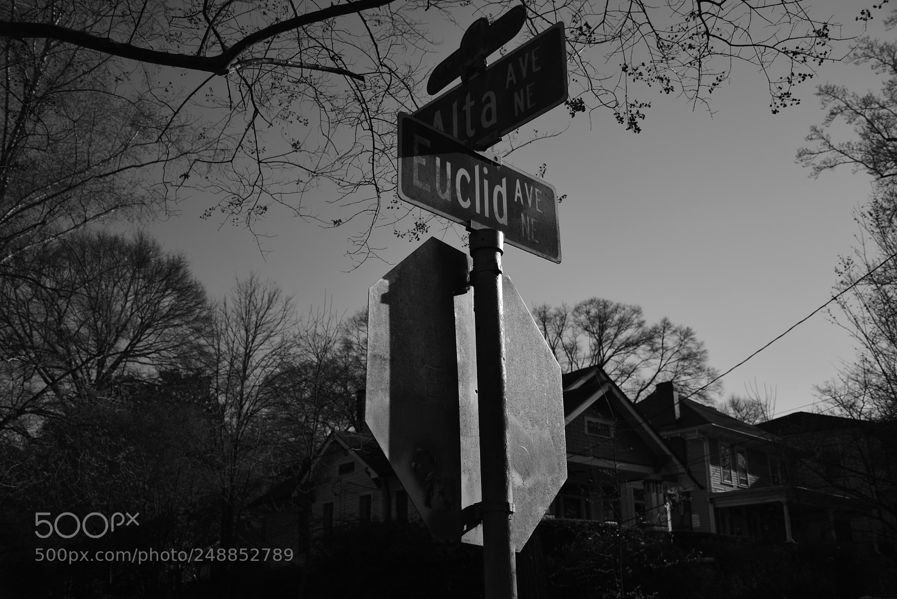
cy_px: 300
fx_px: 897
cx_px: 448
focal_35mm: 36
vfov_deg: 36.9
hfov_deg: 53.1
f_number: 3.8
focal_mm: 24
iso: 100
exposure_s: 1/2000
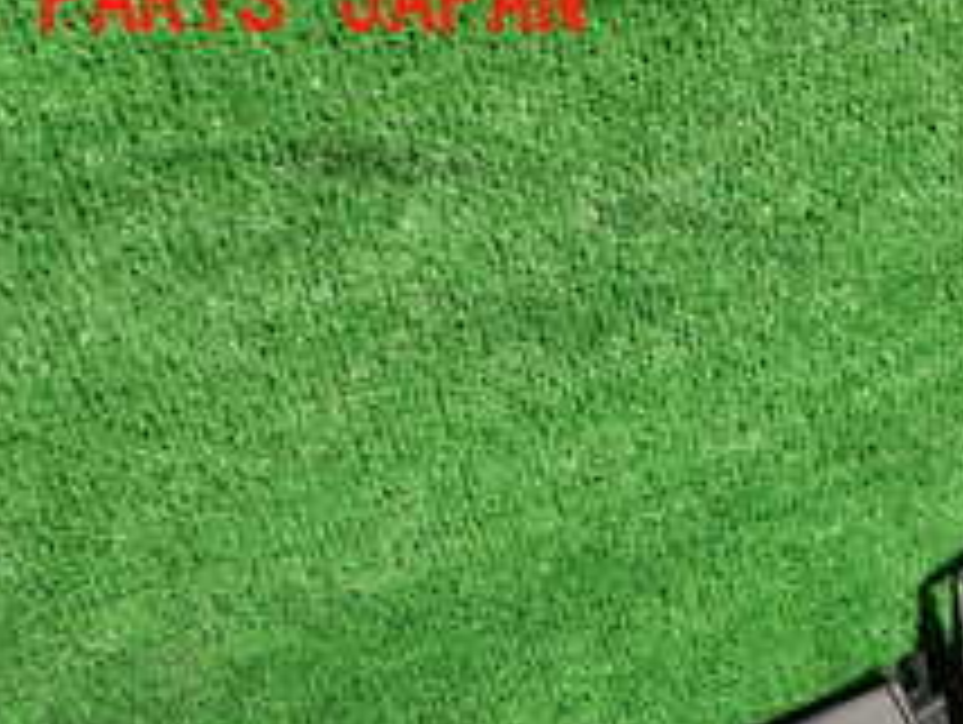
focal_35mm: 70
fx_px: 1950
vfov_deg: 19.3
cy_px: 958
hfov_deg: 25.3
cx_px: 1116
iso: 100
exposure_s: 1/200
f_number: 8
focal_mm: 4.5
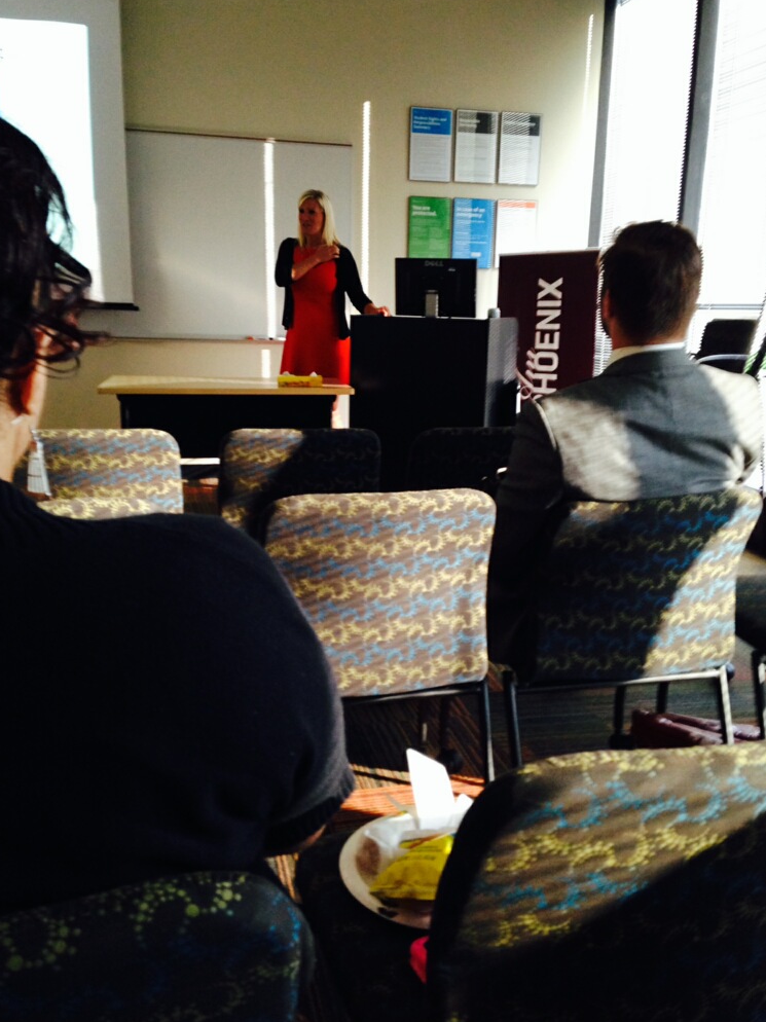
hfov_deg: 41.8
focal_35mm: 34
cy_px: 515
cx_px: 387
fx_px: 1004
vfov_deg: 54.0
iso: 200
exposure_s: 1/20
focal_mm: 4.12
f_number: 2.4
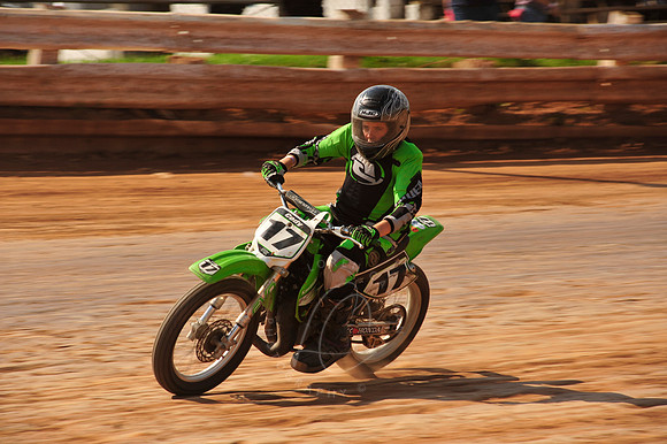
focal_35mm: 200
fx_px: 3703
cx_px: 334
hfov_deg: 10.3
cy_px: 222
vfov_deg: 6.9
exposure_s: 1/400
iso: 200
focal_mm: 200
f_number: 10
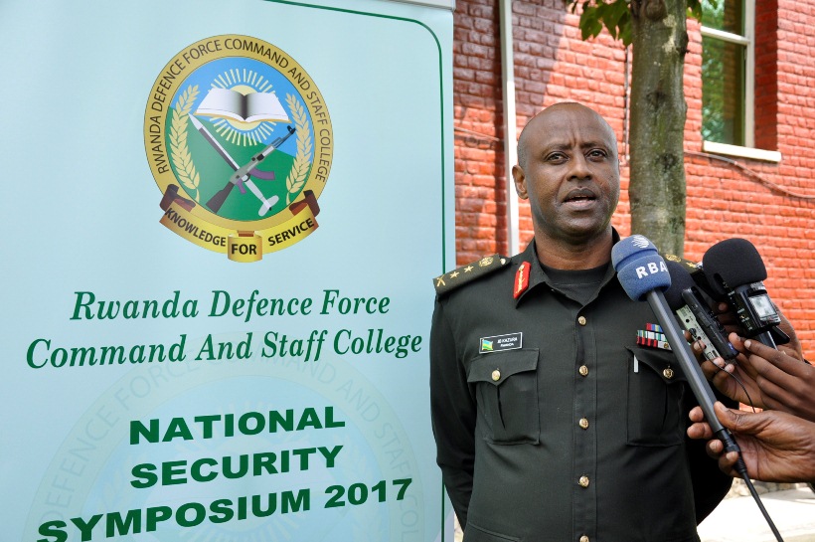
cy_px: 271
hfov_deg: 41.2
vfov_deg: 28.0
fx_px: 1086
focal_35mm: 48
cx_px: 408
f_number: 6.3
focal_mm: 32
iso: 200
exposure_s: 1/160
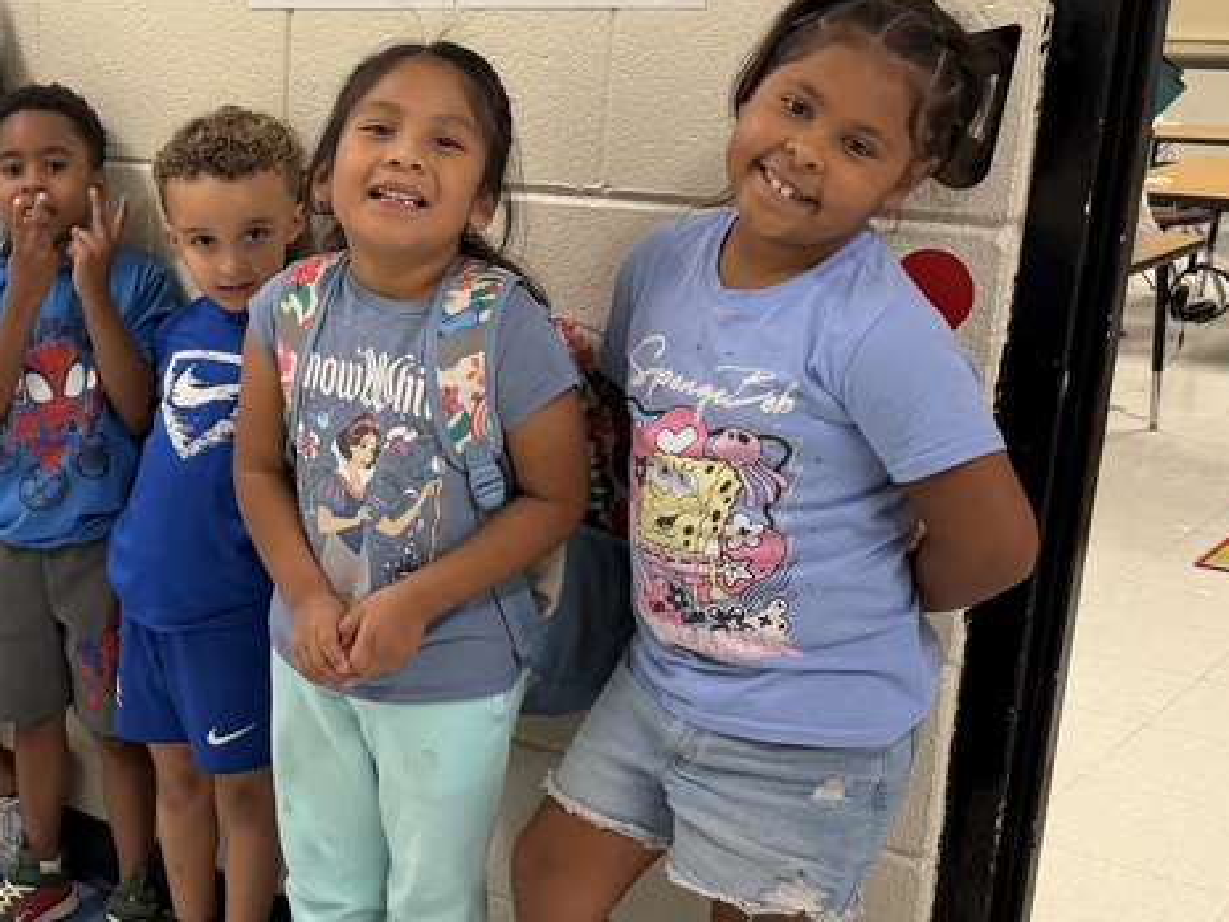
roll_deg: +0.7
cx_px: 124
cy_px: 583
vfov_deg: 27.4
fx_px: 1882
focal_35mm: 53
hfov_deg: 34.2
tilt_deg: -17.9
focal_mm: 6.76
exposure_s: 1/120
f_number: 1.78
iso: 200
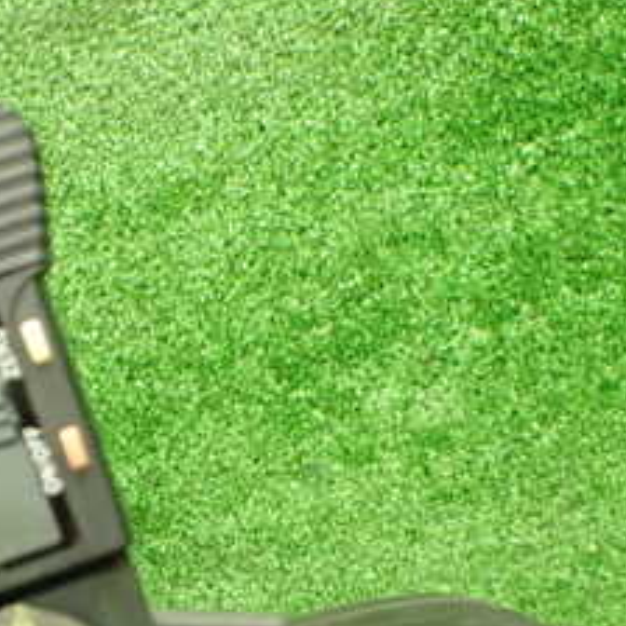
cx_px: 145
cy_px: 592
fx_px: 1453
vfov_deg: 23.5
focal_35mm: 71
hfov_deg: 24.0
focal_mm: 5.4
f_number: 2.3
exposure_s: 1/100
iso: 800
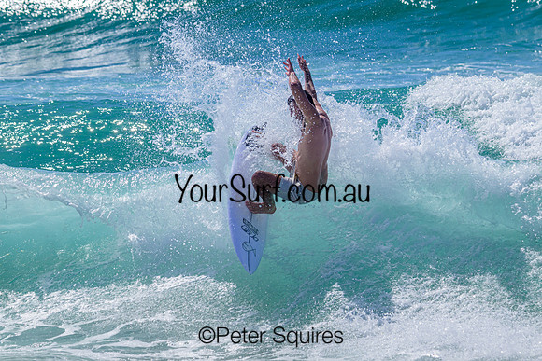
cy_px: 149
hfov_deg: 4.6
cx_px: 321
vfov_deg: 3.1
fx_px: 6774
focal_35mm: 450
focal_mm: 380
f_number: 11
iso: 720
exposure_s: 1/2000
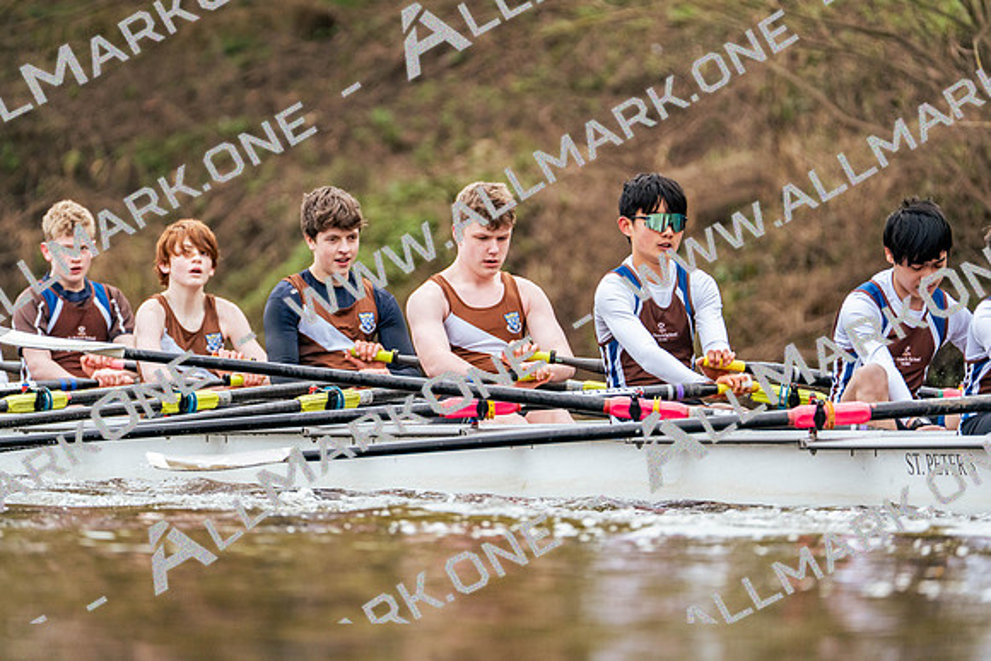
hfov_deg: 3.4
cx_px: 496
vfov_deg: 2.3
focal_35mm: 600
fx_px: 16520
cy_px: 330
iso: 2500
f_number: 6.3
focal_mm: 600
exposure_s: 1/2000
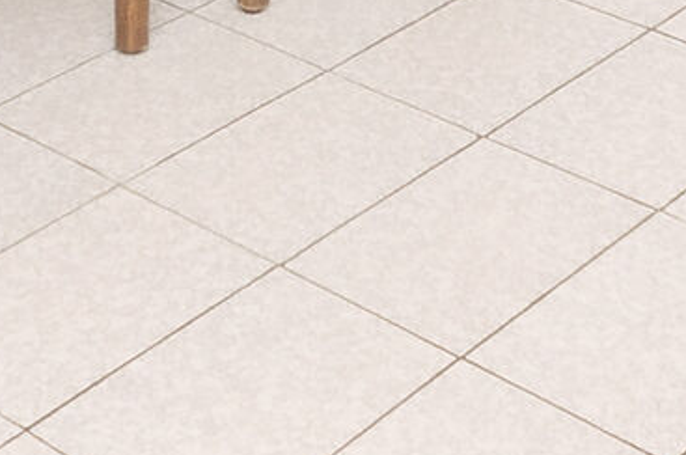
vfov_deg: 9.3
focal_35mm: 114
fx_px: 2169
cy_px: -949
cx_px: 242
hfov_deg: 17.9
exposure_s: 1/160
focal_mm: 10
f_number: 7.1
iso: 160
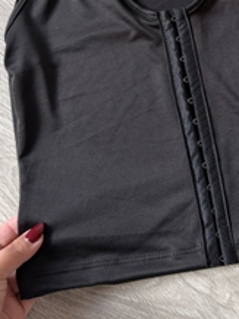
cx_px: 188
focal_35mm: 59
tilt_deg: -79.3
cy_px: 37
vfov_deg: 31.3
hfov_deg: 24.5
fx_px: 543
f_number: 1.78
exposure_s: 1/121
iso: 160
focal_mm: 6.76
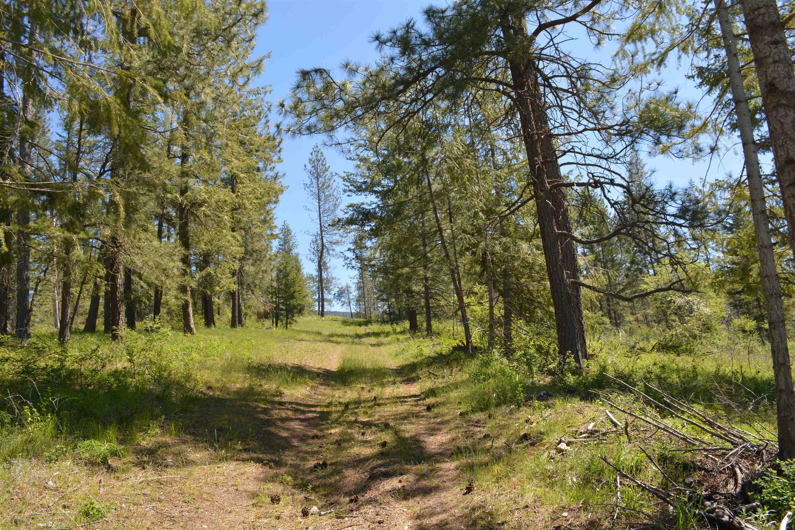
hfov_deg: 67.4
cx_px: 398
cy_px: 265
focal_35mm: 27
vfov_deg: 47.9
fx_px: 596
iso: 200
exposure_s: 1/250
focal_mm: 18
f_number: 8
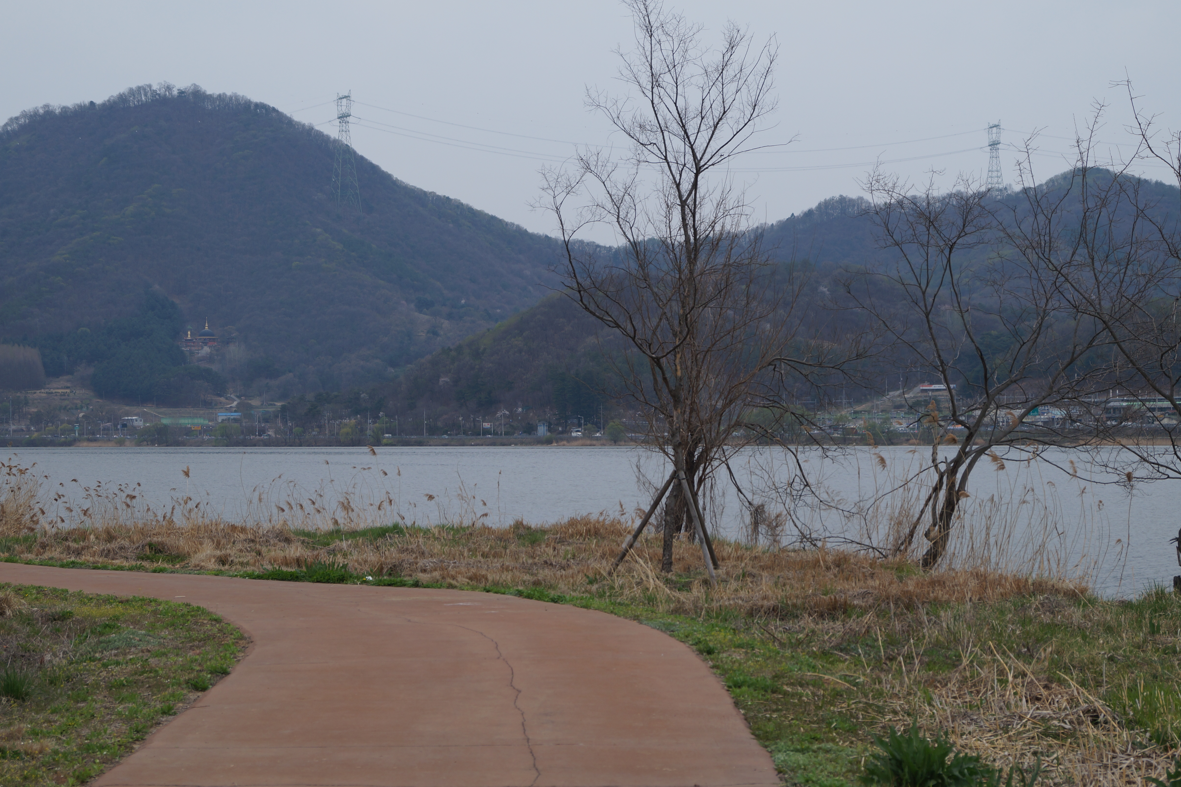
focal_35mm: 84
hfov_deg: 24.3
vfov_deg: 16.4
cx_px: 595
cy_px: 394
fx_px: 2739
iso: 100
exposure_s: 1/125
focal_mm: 55
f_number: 6.3
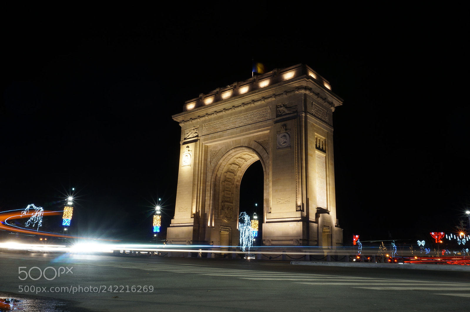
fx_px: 391
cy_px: 156
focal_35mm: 30
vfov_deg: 43.5
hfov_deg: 62.0
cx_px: 235
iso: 100
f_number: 20
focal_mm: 20
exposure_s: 10
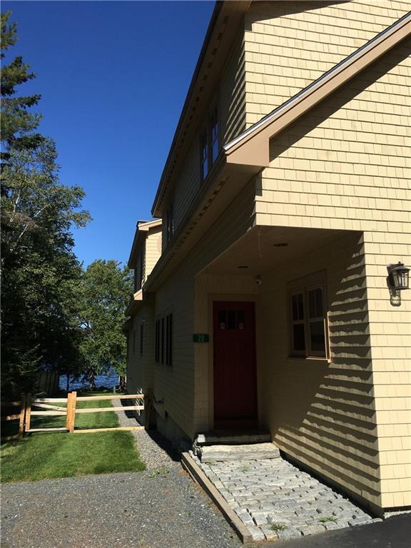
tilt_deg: +8.9
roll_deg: -0.1
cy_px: 274
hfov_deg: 48.2
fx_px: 459
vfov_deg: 61.7
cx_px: 206
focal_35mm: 29
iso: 25
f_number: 2.2
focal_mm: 4.15
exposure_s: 1/2564
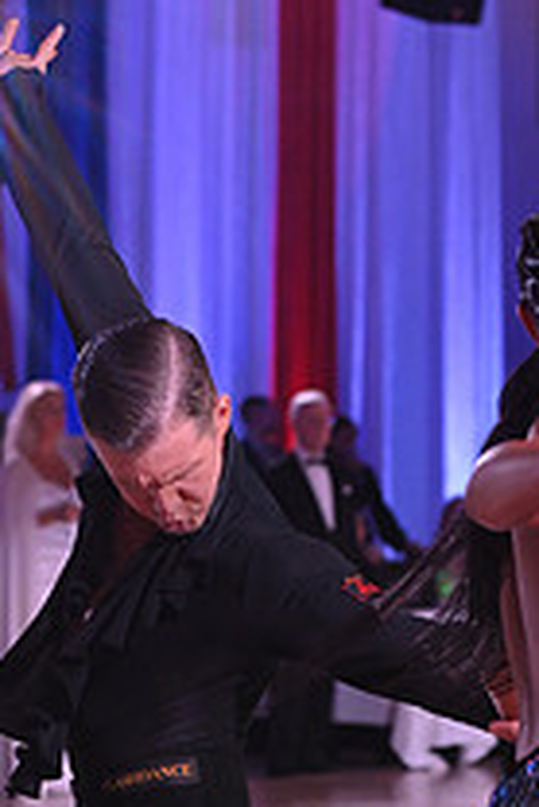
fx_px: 5134
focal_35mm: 229
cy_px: 958
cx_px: 316
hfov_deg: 6.0
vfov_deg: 8.9
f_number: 5
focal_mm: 82
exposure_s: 1/320
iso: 2500
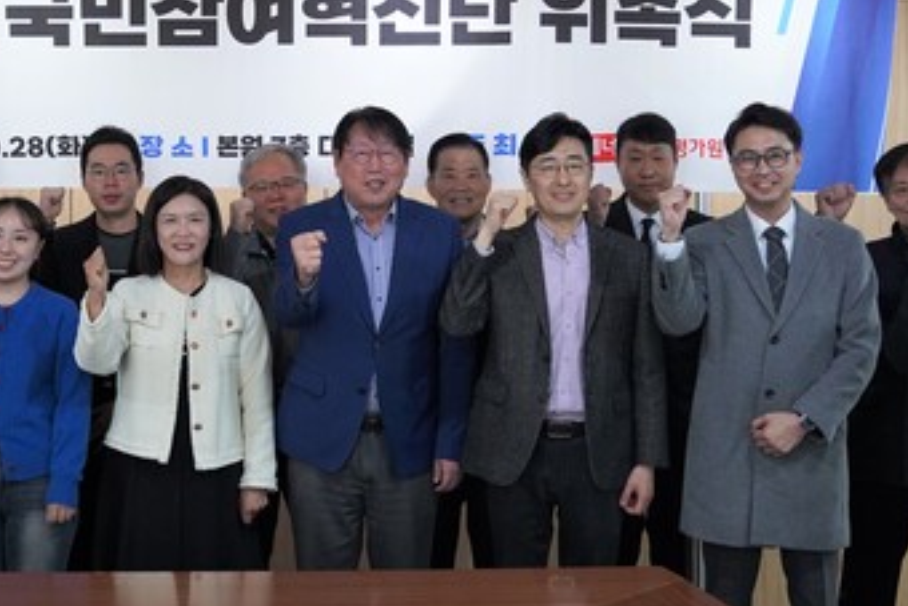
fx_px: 1514
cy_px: 182
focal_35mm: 60
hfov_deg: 33.0
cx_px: 288
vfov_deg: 22.5
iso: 4000
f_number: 4
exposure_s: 1/160
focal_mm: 34
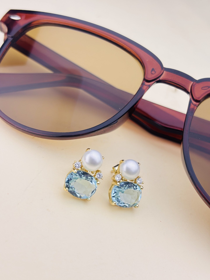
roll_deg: -22.8
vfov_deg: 36.8
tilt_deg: -39.0
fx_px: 421
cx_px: 105
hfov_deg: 28.0
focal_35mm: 52
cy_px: 140
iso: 40
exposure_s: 1/2193
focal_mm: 5.96
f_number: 1.6
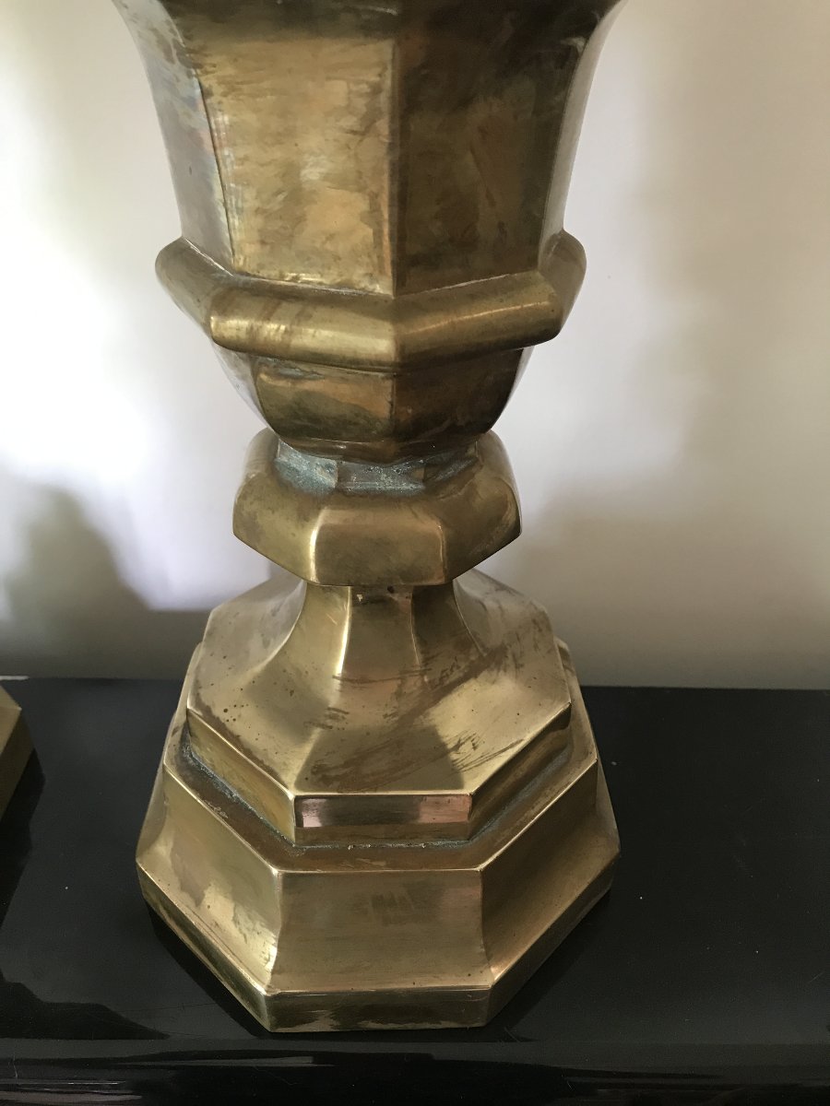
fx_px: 895
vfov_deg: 63.4
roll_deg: -0.9
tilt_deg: -32.7
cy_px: 553
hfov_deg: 49.7
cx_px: 415
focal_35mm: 28
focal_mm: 3.99
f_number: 1.8
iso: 64
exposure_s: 1/17
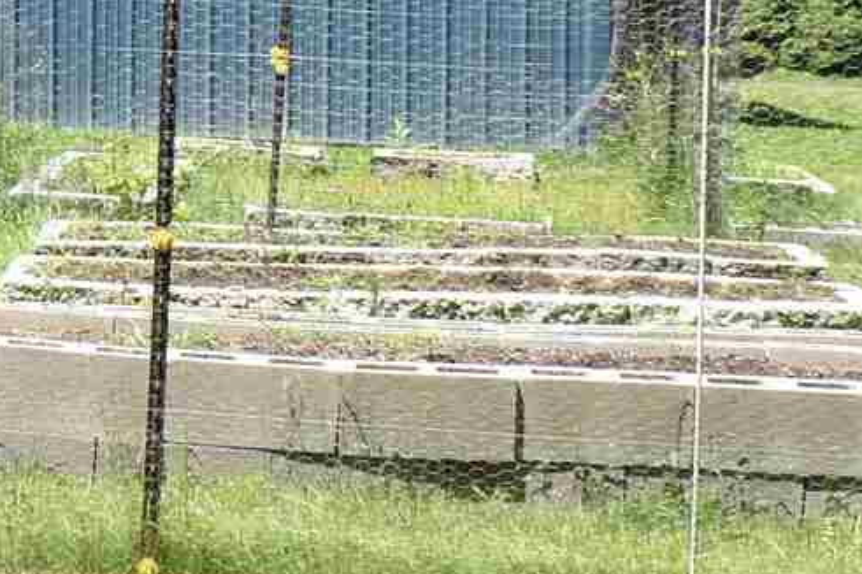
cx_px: -318
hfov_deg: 11.8
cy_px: -116
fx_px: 4045
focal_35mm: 169
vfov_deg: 8.0
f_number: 8
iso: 200
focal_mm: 18
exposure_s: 1/250
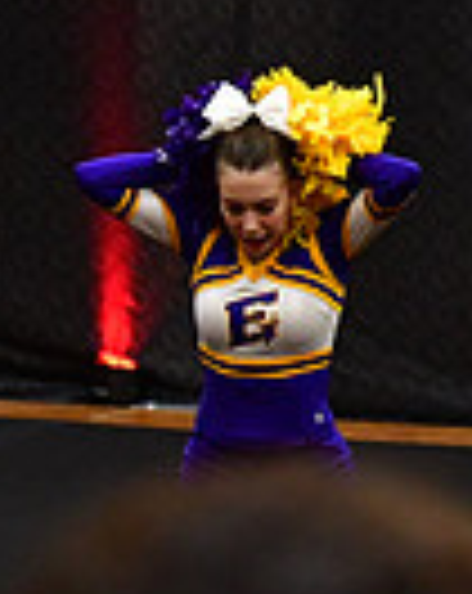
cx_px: 1277
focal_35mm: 463
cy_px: 344
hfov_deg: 3.3
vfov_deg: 4.2
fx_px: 8113
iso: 4000
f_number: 4
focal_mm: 75
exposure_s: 1/500
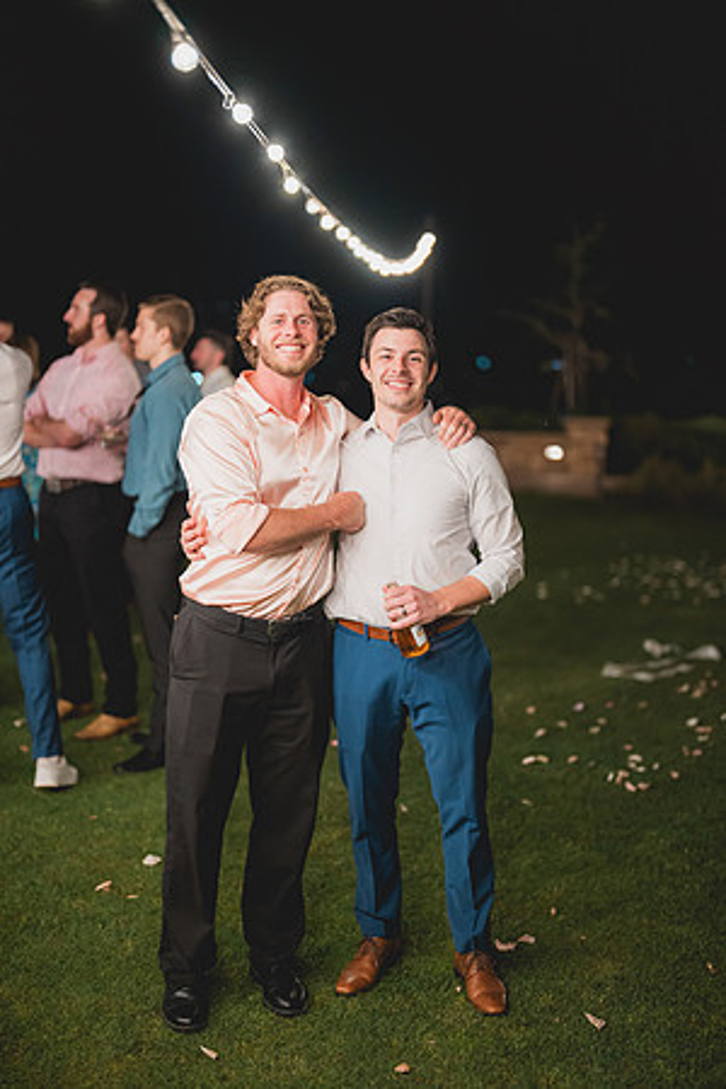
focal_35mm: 50
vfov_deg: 39.6
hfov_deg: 27.0
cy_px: 544
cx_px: 363
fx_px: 1512
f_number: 1.2
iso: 1600
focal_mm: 50
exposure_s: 1/200
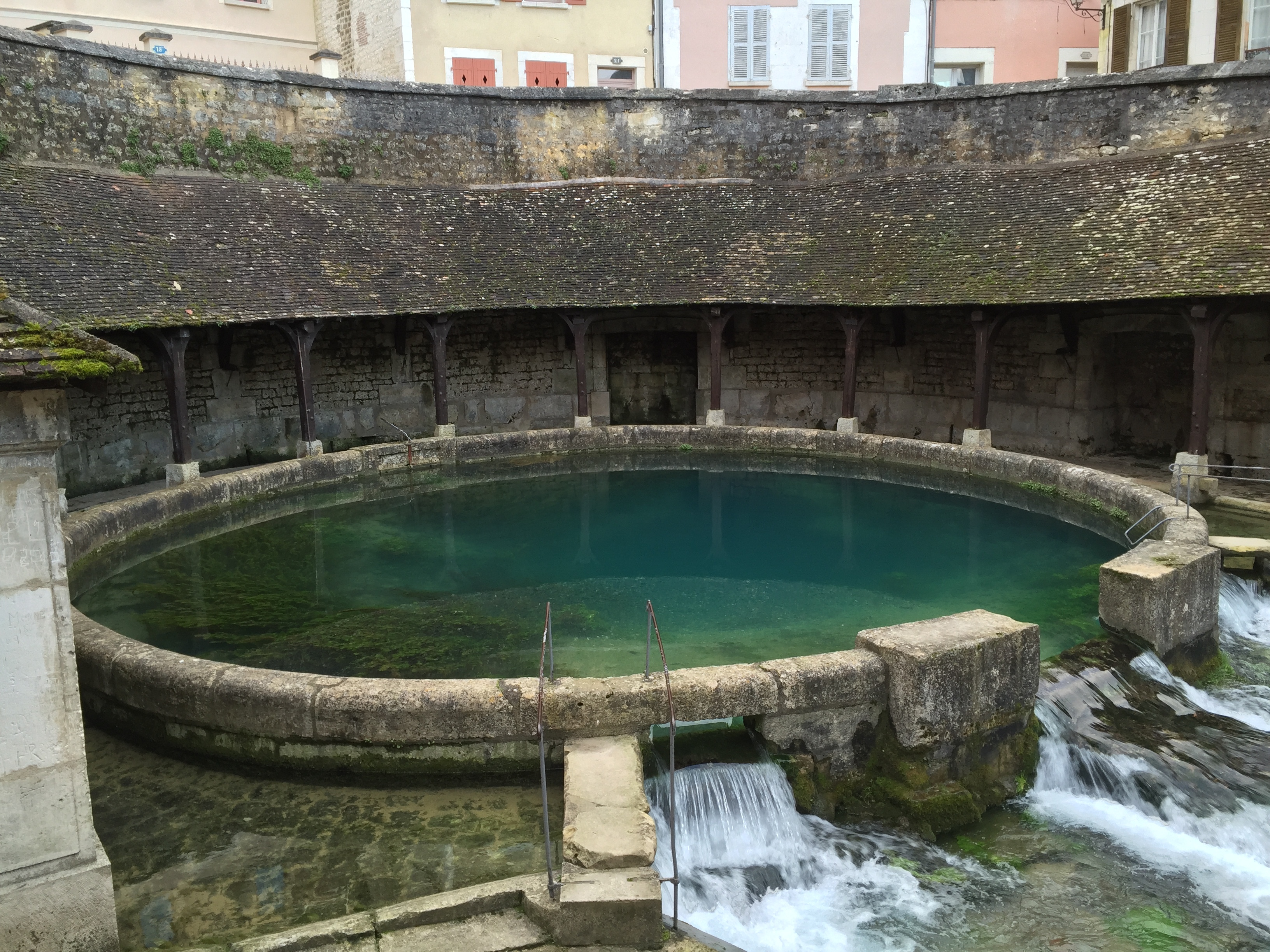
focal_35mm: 29
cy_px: 476
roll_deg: +1.5
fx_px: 1064
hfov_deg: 61.7
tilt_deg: -9.5
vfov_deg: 48.2
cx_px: 635
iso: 40
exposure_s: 1/50
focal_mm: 4.15
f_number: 2.2
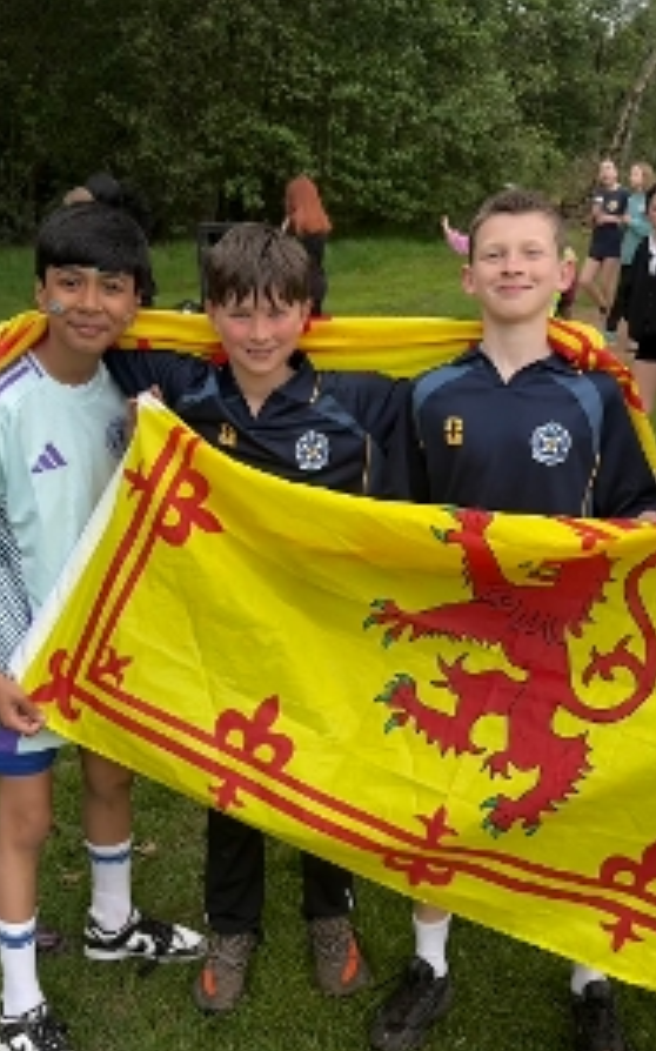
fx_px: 1059
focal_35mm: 37
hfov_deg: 34.4
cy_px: 526
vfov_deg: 52.8
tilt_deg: -17.1
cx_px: 307
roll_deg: +2.3
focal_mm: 5.96
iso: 50
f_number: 1.6
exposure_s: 1/773
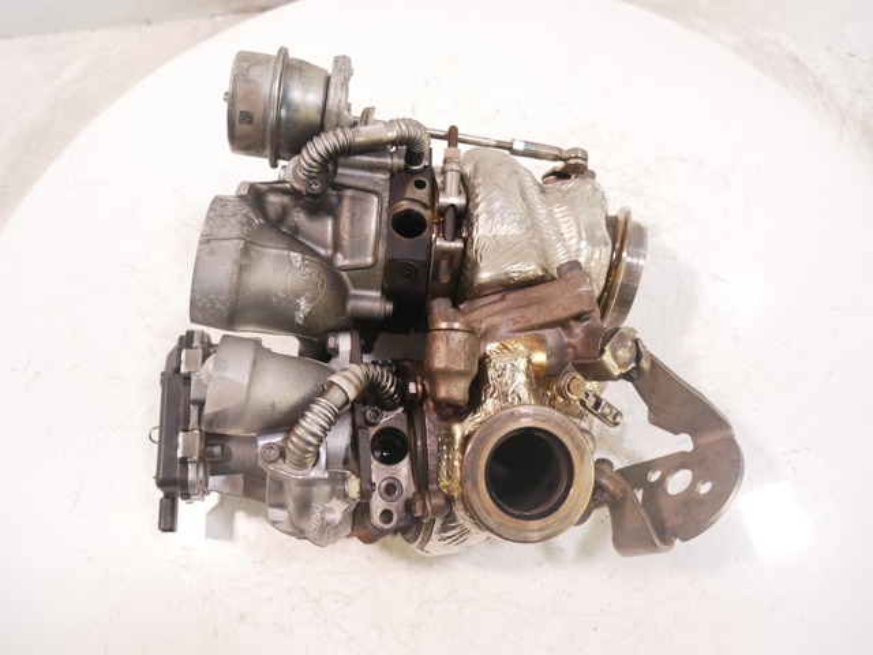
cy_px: 328
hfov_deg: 71.6
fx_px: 605
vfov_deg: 56.8
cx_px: 436
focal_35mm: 24
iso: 800
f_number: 3.5
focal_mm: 12
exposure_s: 1/60
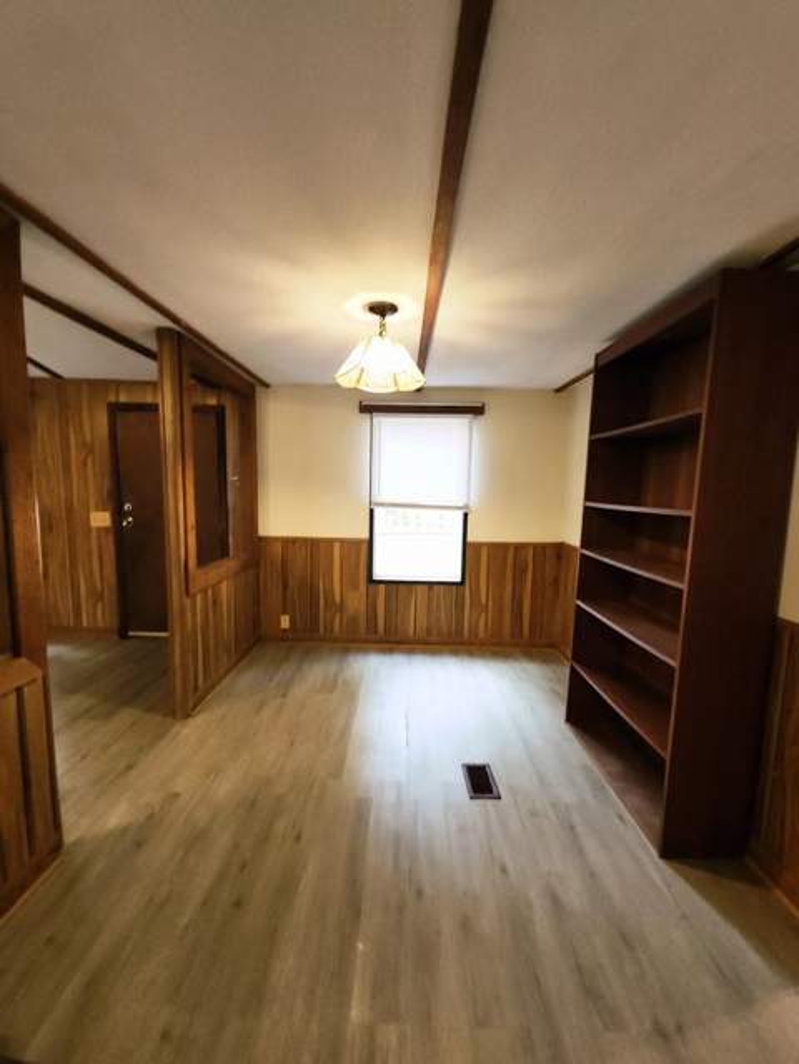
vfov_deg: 106.1
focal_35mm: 13
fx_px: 400
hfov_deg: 90.0
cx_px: 400
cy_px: 532
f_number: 2.2
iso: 320
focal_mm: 2.2
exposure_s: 1/30
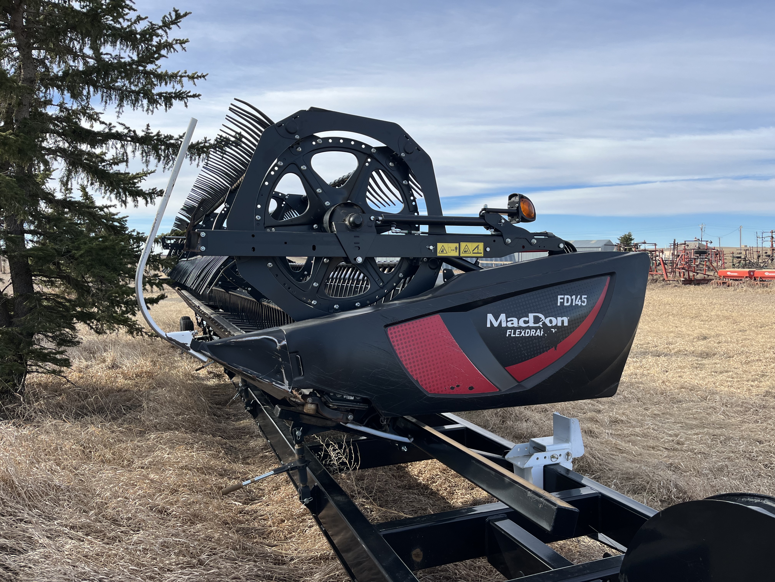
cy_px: 291
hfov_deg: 67.3
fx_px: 582
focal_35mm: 26
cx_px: 388
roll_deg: +0.1
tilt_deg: -3.3
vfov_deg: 53.1
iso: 50
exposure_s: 1/2137
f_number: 1.6
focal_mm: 5.1
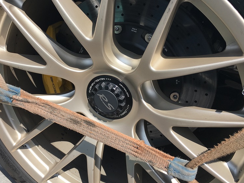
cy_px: 79
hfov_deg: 46.6
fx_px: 282
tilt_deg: -35.5
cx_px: 103
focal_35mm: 40
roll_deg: -7.3
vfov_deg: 35.9
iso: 25
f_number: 2.2
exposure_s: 1/1026
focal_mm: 4.15
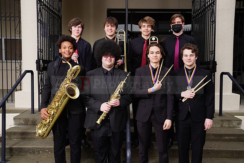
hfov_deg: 53.1
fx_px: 244
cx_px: 122
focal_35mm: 36
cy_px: 82
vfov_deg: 36.9
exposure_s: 1/200
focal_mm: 36
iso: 200
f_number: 7.1
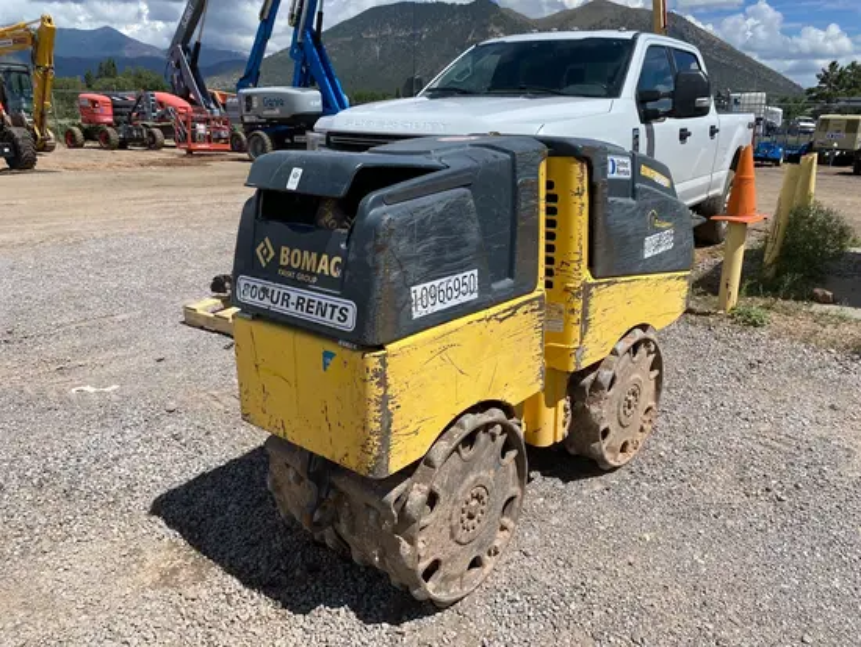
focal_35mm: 26
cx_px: 430
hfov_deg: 67.3
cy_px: 324
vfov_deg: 53.1
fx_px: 647
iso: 32
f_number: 1.8
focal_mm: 4.25
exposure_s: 1/4115
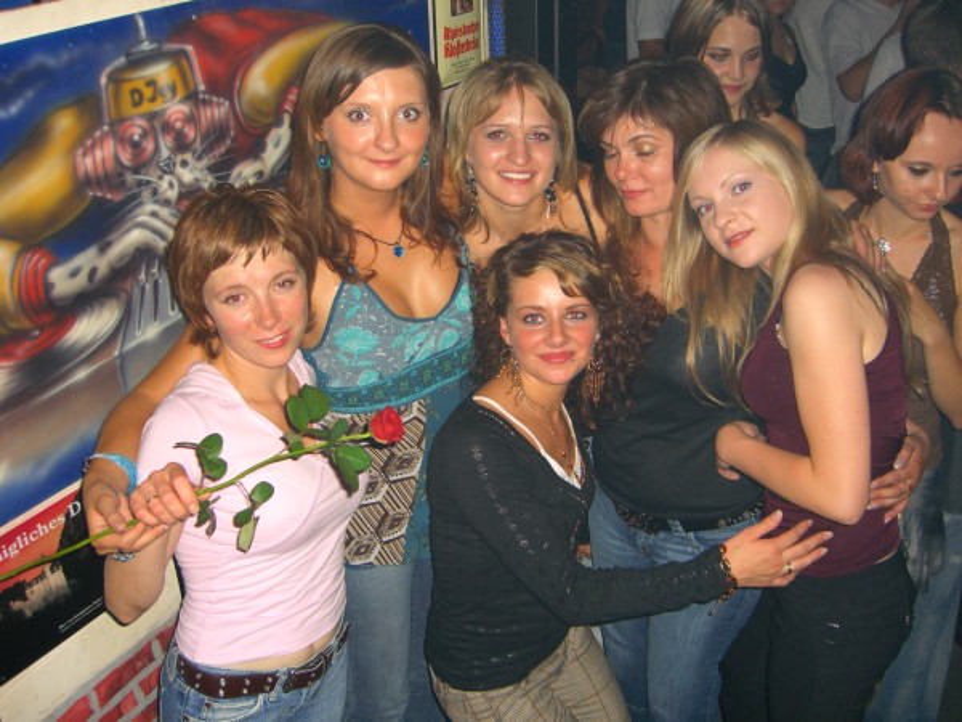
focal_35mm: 38
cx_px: 481
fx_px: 1056
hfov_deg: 49.0
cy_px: 361
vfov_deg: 37.7
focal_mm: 7.9
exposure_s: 1/60
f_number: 2.8
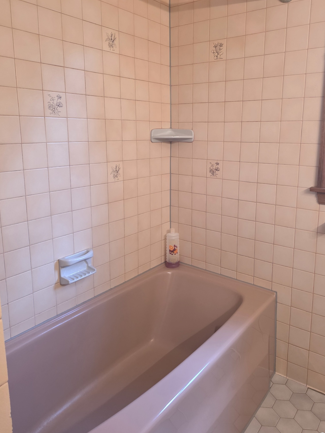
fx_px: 338
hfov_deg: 51.1
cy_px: 190
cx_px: 188
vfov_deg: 65.1
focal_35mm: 27
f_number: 1.7
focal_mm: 6.3
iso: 400
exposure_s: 1/120
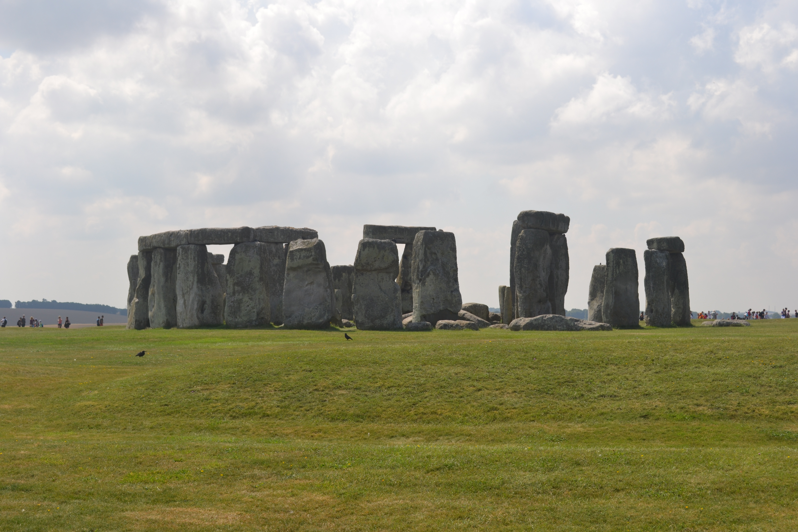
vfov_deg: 25.8
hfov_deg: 37.9
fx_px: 1164
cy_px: 266
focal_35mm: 52
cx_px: 399
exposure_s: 1/250
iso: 100
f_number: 8
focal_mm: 35
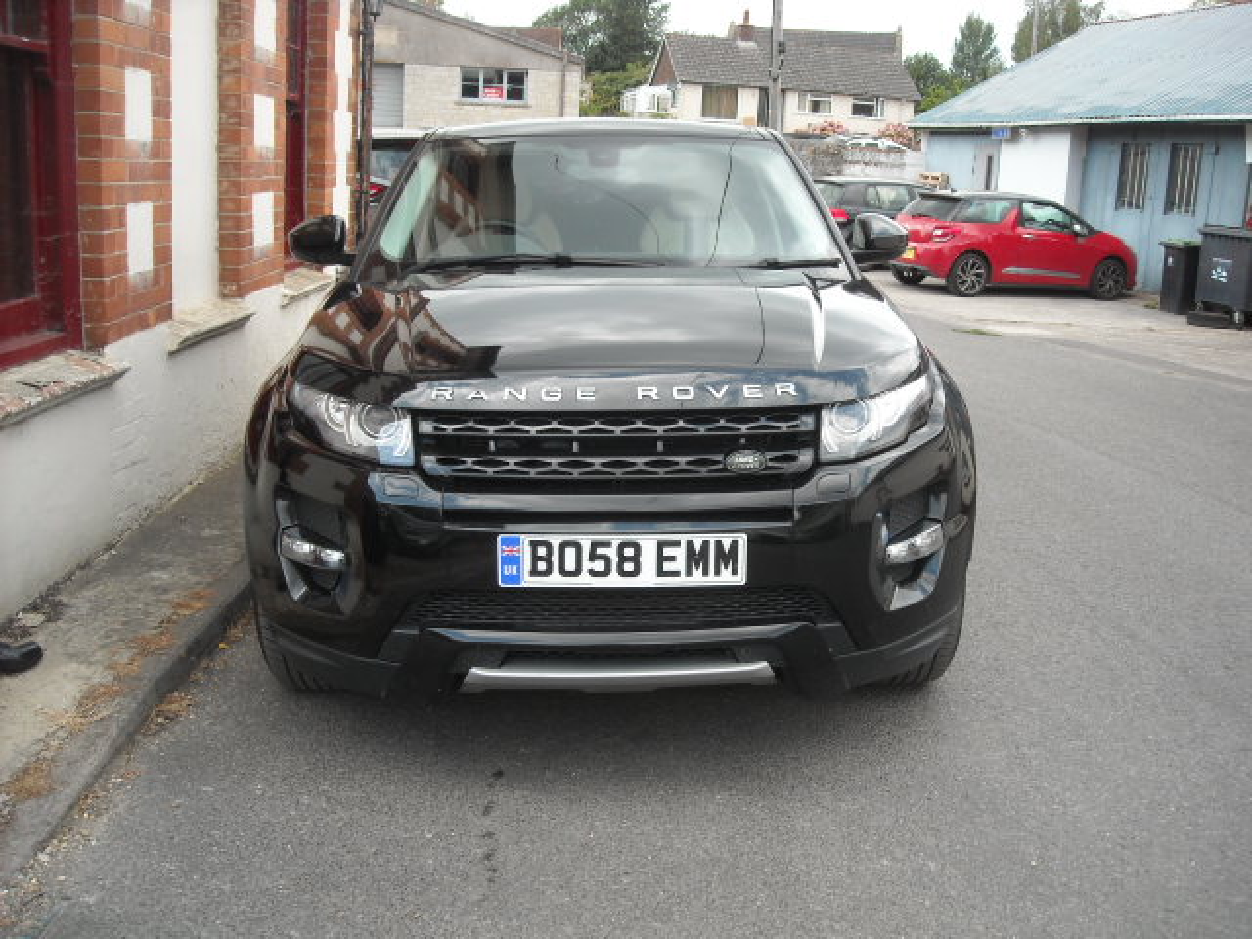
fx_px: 1266
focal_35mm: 35
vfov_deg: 40.7
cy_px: 470
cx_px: 626
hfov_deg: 52.6
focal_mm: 5.7
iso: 64
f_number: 2.8
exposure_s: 1/176
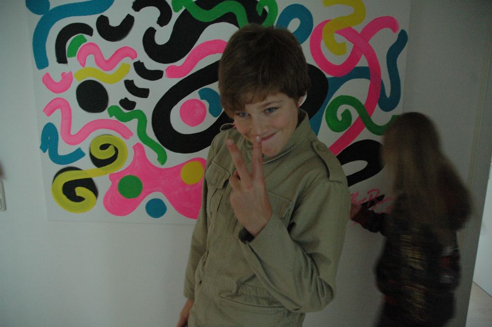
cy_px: 164
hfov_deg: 67.4
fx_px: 369
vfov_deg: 47.9
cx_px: 246
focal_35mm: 27
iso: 1600
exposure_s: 1/25
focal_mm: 18
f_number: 3.5
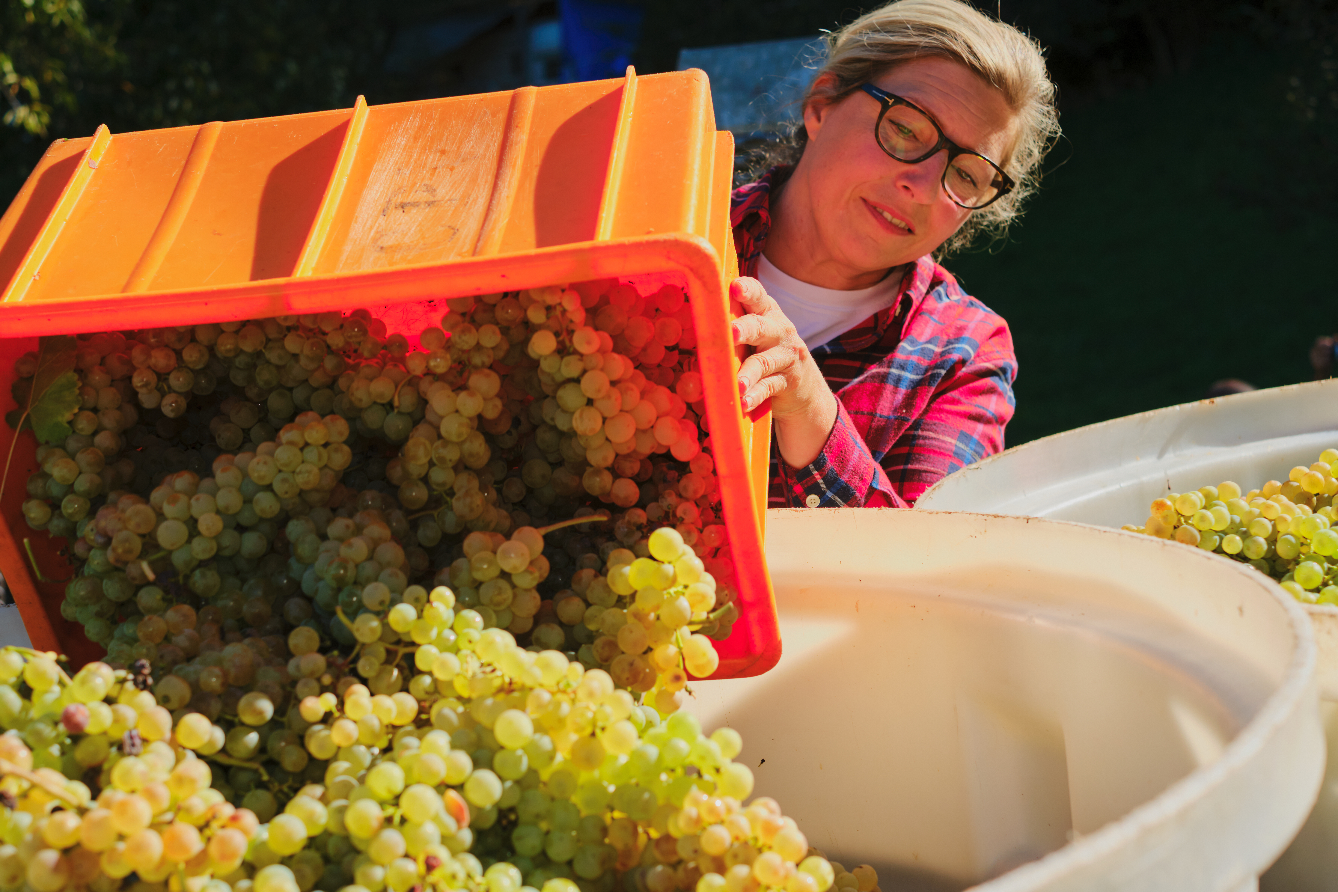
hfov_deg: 37.5
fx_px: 1970
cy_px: 446
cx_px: 669
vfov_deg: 25.5
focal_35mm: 53
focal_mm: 35
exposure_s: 1/950
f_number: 4
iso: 320
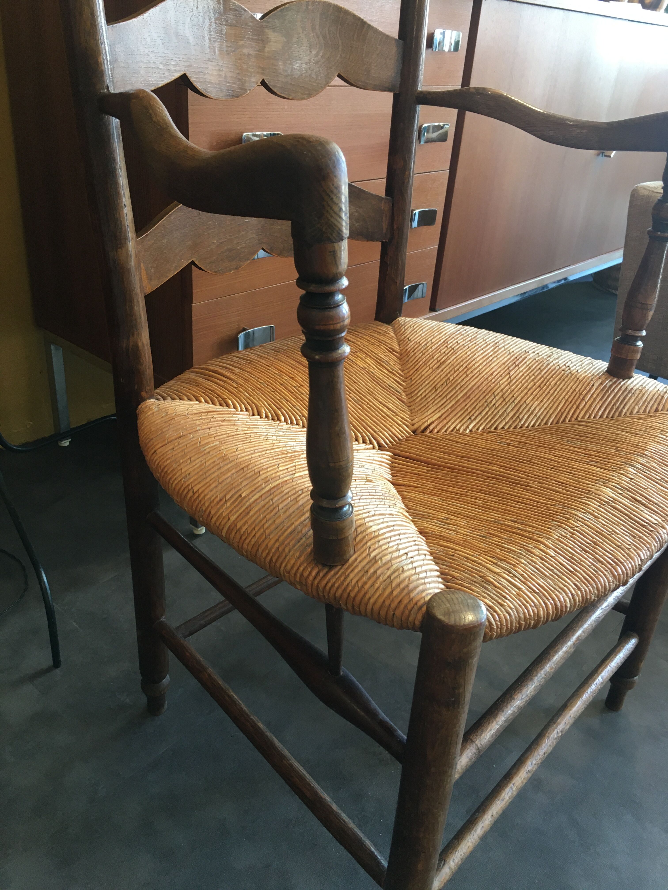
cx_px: 334
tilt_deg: -28.5
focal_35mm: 29
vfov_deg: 61.7
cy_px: 445
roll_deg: -6.5
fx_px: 746
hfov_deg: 48.2
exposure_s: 1/33
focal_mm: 4.15
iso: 100
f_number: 2.2
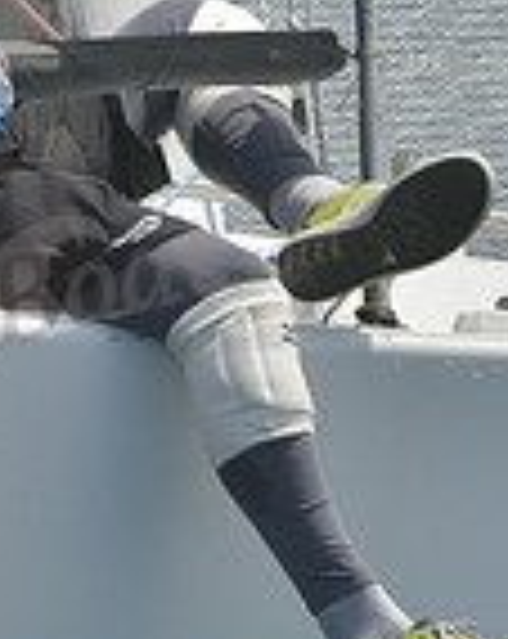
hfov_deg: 1.8
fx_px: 15951
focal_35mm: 846
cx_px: -521
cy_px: 137
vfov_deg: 2.3
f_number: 8
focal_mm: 220
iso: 280
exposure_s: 1/800
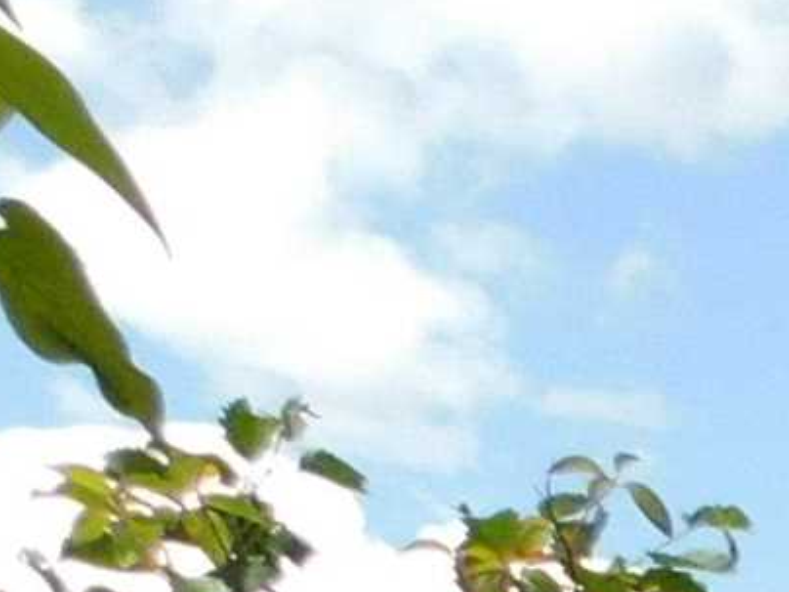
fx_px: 3989
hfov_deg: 8.6
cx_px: 2666
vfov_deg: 7.4
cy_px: 1864
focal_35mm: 175
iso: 125
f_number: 3
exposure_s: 1/1000
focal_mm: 4
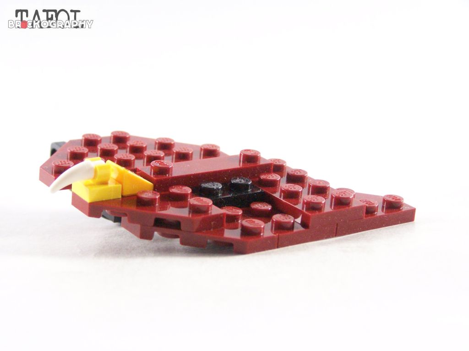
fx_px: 1111
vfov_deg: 18.0
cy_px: 176
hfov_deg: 23.8
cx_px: 234
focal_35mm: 82
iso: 400
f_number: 3.2
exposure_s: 1/60
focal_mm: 13.7
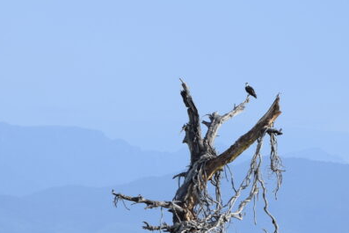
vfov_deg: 2.4
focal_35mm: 580
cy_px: 164
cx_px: 144
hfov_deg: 3.6
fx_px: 5625
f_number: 5.6
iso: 200
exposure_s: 1/500
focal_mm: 150
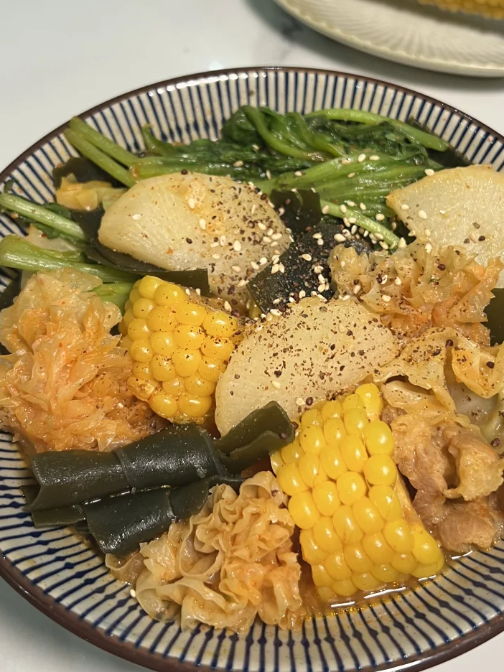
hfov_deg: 35.9
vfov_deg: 46.6
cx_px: 282
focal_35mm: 40
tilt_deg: -54.9
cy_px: 285
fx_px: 777
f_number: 1.5
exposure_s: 1/50
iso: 100
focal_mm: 5.7
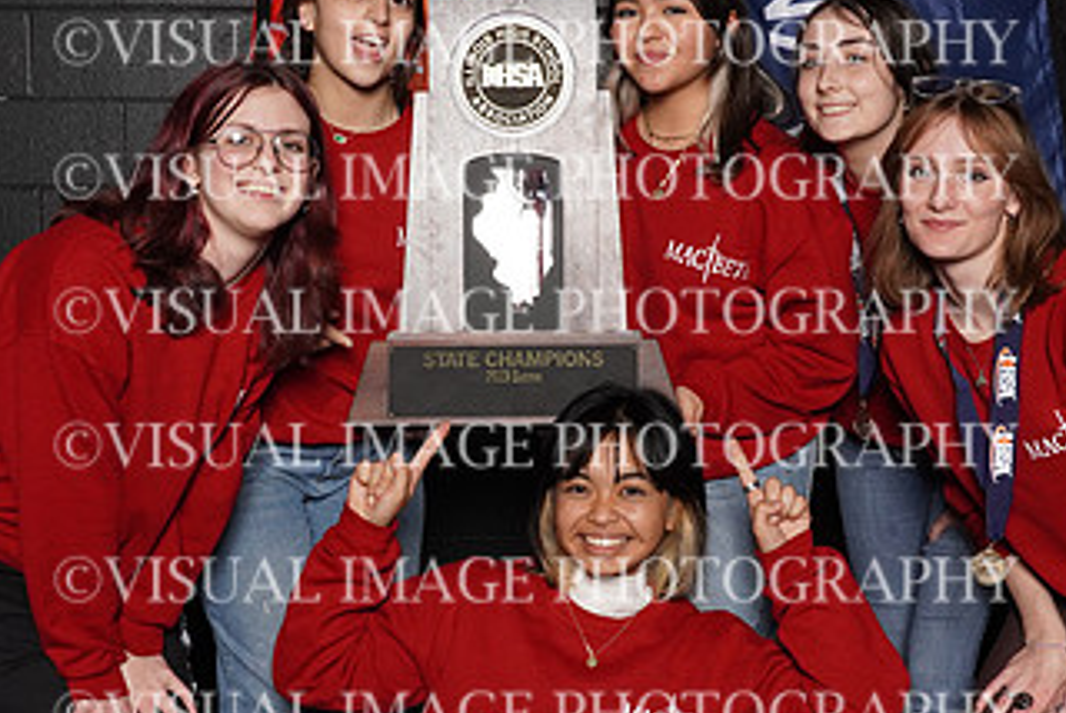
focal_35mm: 68
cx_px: 536
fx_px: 2013
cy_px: 378
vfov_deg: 20.1
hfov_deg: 29.7
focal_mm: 25
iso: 800
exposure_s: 1/125
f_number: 8
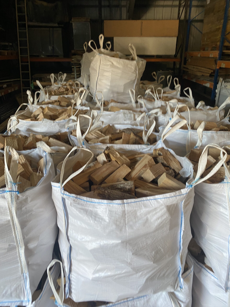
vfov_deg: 67.3
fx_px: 230
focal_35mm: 26
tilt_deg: -20.2
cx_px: 115
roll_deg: -0.1
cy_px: 154
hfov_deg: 53.1
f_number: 1.8
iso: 160
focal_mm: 4.25
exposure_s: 1/60
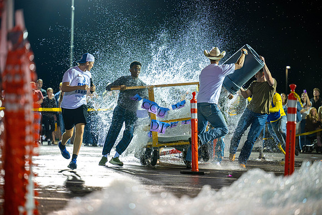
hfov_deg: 15.2
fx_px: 1208
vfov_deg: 10.2
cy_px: 108
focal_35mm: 135
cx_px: 161
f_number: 2.8
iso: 6400
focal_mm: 135
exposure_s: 1/800
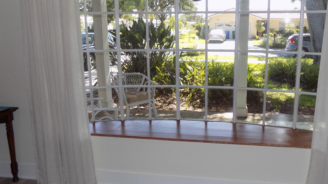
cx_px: 202
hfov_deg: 61.9
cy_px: 77
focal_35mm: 31
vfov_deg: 37.7
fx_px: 270
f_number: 3.1
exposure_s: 1/125
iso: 80
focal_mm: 4
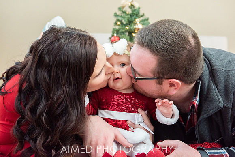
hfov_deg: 34.5
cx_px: 118
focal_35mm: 58
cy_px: 78
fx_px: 379
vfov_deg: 23.4
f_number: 5.6
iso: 1250
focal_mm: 58
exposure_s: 1/250
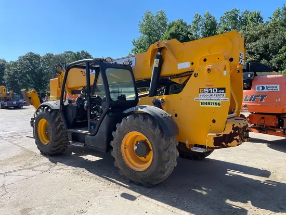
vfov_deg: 53.1
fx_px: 215
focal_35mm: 26
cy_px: 108
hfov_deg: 67.3
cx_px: 143
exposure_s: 1/1825
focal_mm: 4.2
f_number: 1.6
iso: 32
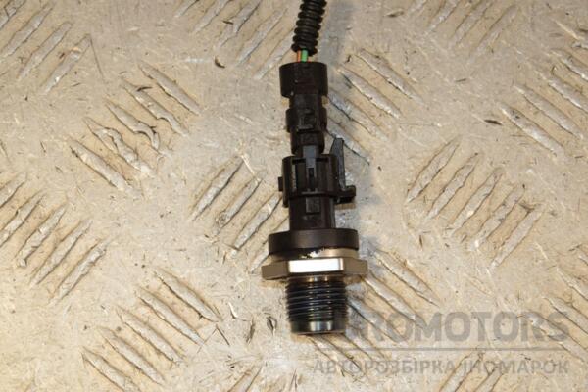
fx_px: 1837
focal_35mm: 112
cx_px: 294
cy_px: 196
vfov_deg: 12.2
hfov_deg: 18.2
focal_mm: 75
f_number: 10
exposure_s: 1/200
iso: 800
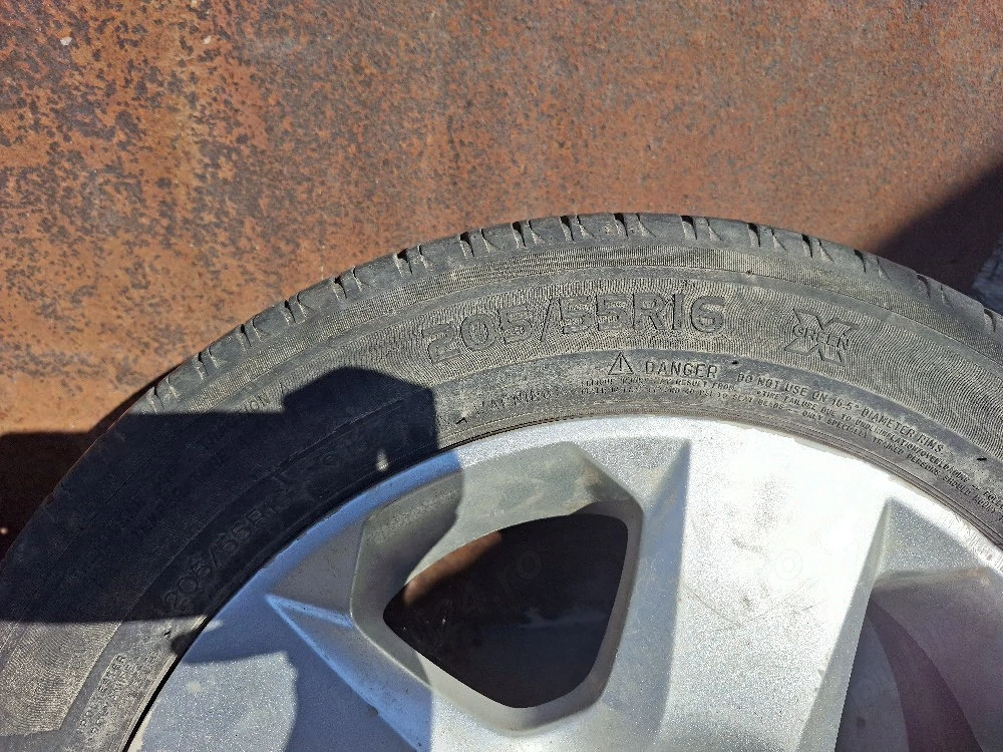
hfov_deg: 73.9
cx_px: 502
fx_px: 666
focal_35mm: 23
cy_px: 376
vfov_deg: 58.9
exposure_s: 1/2000
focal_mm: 5.54
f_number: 1.8
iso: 50
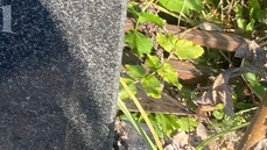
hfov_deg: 19.3
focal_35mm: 99
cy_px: -124
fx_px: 701
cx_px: -115
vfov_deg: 11.3
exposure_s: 1/394
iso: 32
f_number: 1.8
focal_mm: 4.25
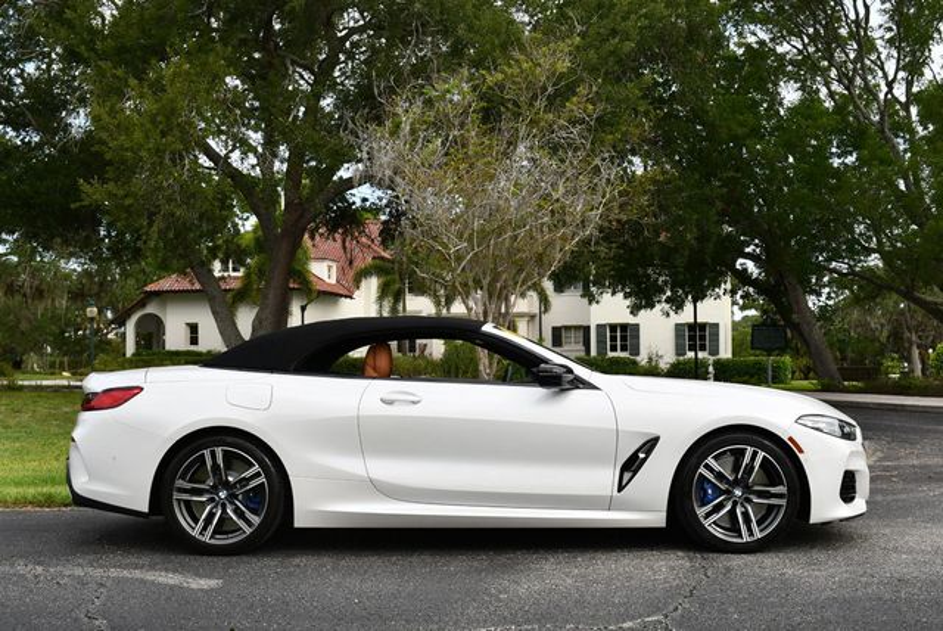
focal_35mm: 40
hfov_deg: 48.4
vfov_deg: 33.5
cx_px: 472
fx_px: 1049
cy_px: 316
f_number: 8
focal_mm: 20
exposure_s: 1/250
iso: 160
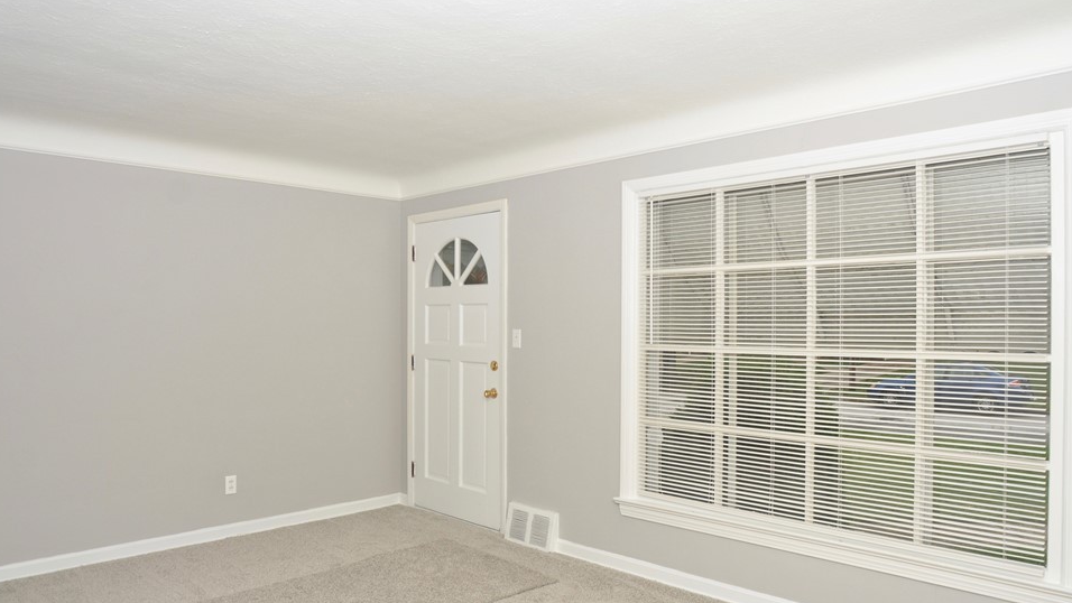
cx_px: 524
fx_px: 711
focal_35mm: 25
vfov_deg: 46.0
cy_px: 327
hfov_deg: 74.0
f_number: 5.6
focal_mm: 14
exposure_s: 1/250
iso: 320
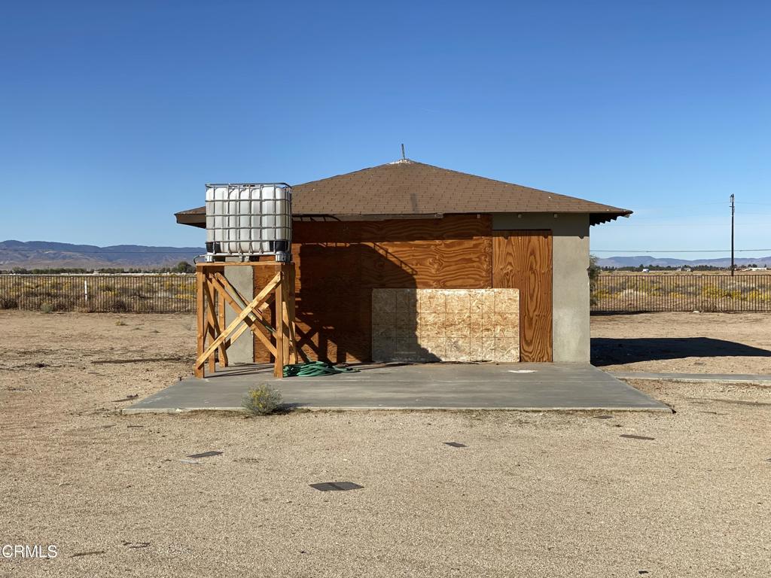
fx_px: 1158
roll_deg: +0.2
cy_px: 289
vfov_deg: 28.0
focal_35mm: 52
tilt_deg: -0.3
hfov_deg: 36.8
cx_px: 386
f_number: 2
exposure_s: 1/2660
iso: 20
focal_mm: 6
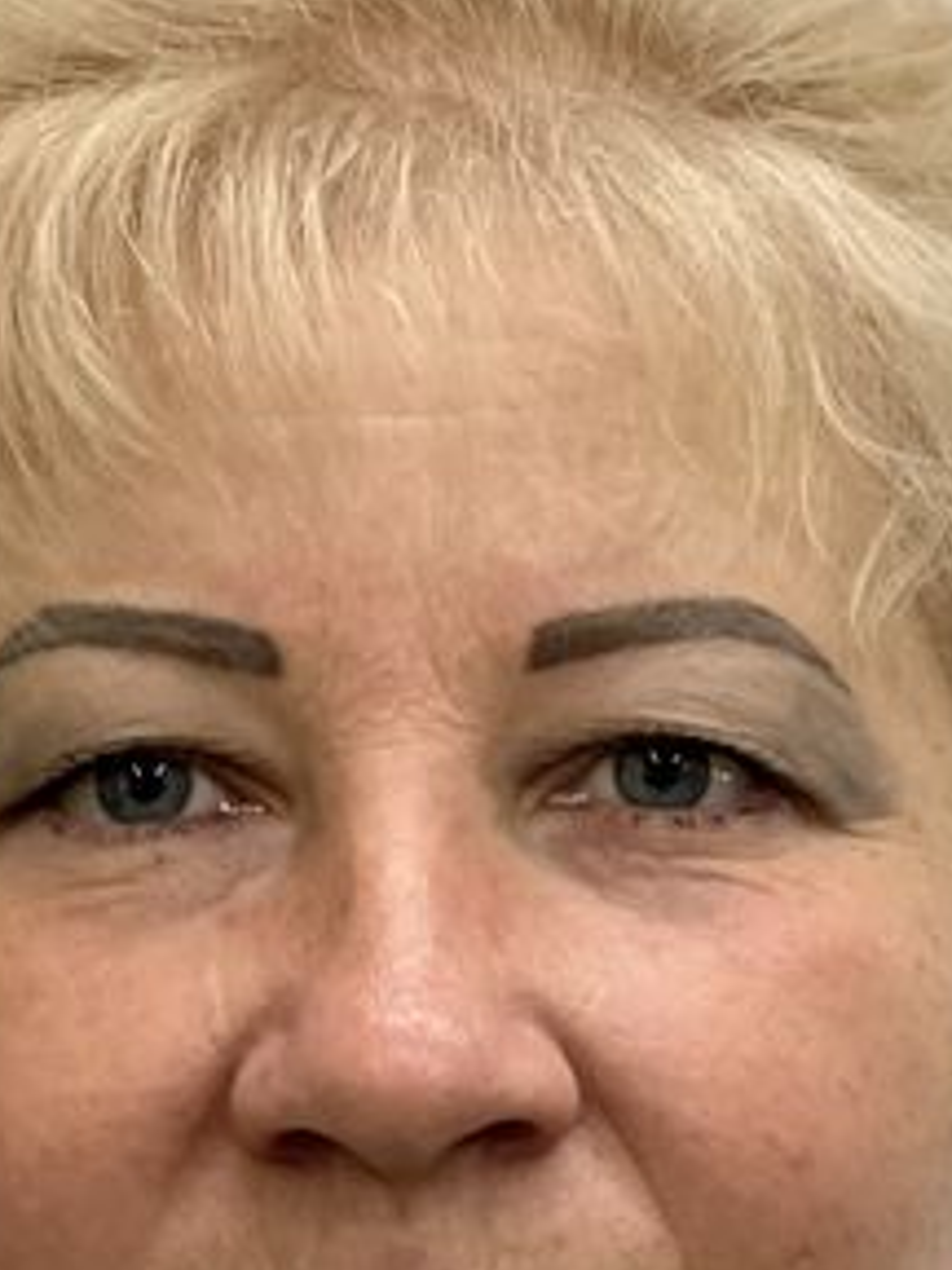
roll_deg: -0.2
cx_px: 410
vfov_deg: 9.2
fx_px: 7847
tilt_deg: -7.3
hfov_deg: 6.9
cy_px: 1041
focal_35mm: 214
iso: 250
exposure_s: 1/33
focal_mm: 9
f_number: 2.8
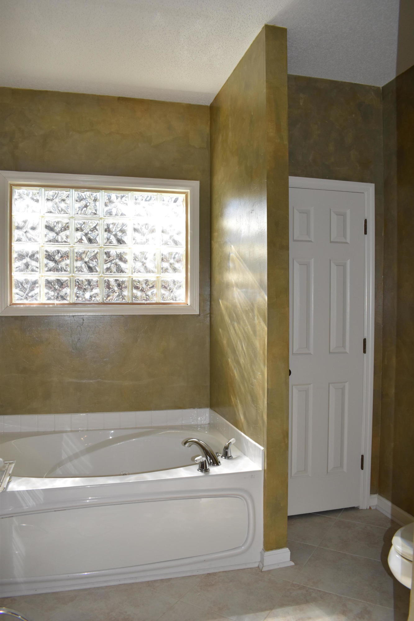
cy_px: 310
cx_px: 207
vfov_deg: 67.4
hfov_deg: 47.9
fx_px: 466
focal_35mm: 27
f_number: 5.6
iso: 450
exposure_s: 1/125
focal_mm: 18
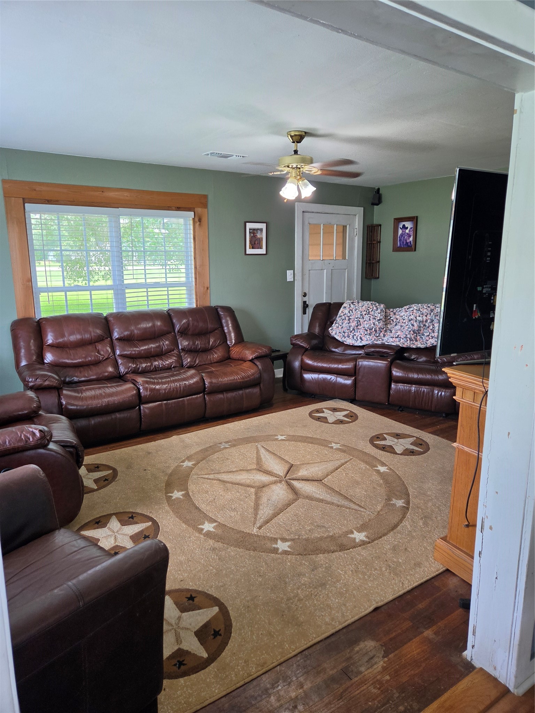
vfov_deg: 73.9
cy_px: 356
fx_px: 474
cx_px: 268
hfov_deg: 58.9
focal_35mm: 23
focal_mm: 5.4
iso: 125
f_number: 1.8
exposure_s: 1/120
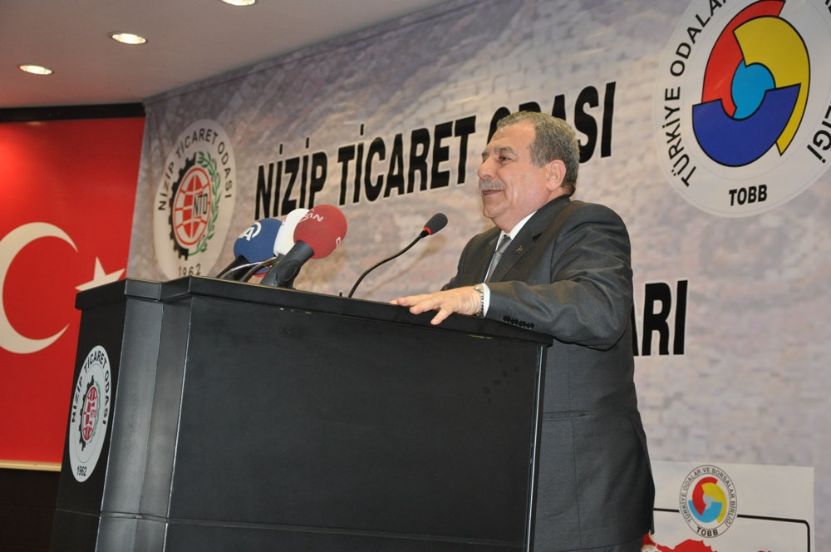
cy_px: 276
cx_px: 416
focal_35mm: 68
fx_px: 1556
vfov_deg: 20.1
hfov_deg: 29.9
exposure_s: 1/60
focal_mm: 45
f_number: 4.8
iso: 800
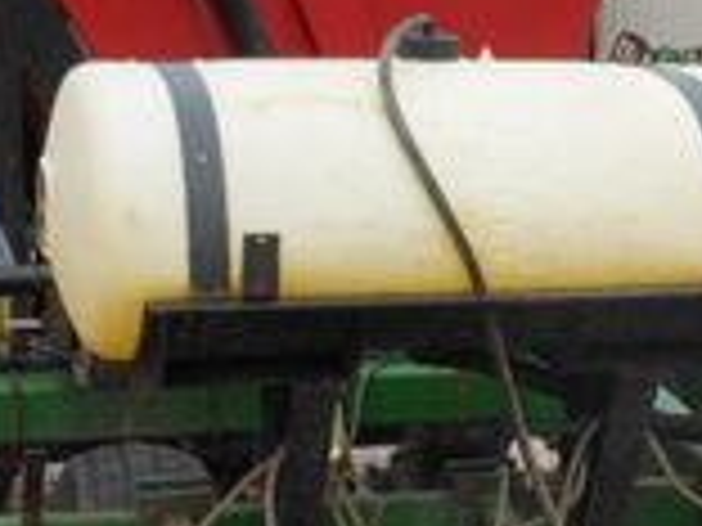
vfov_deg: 12.8
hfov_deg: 16.7
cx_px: 747
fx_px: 2332
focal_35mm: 115
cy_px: 391
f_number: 4
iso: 80
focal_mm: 5.9
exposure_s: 1/500
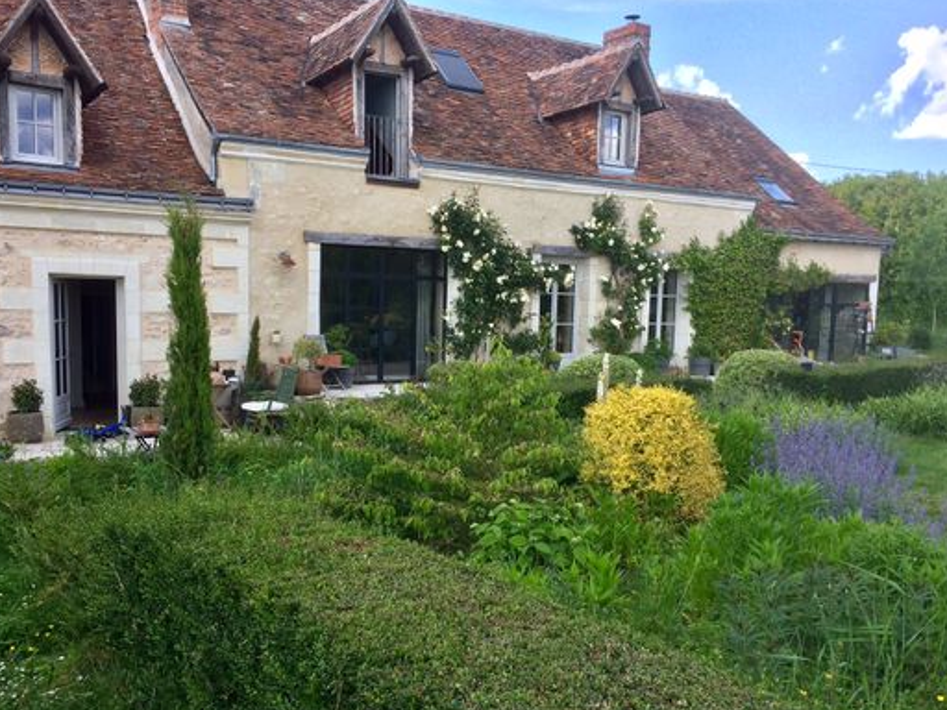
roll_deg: -0.9
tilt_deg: -6.8
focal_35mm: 34
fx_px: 930
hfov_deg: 53.9
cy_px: 407
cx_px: 446
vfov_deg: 41.7
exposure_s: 1/651
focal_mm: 4.15
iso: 32
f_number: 2.2
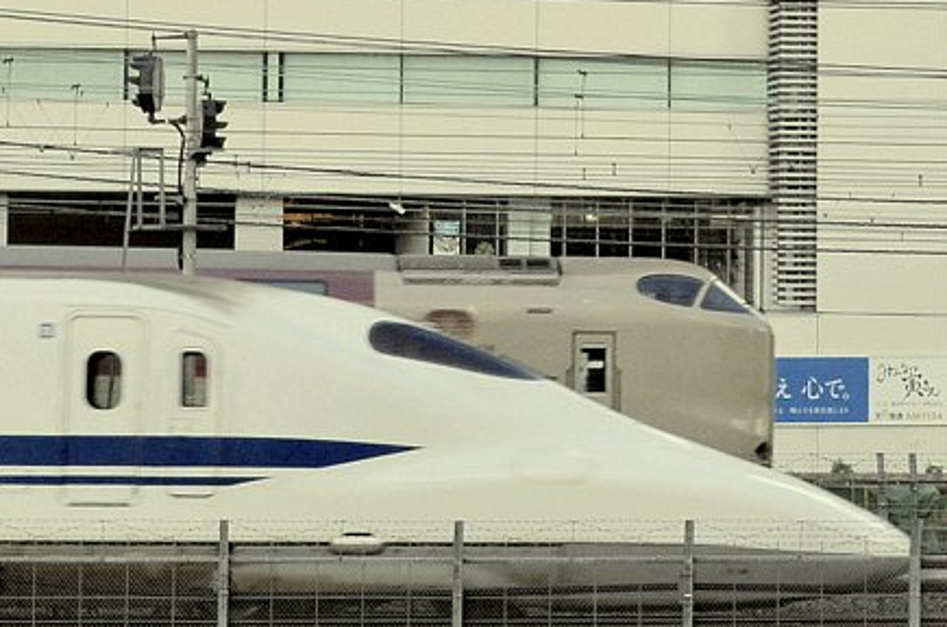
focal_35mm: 43
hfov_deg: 45.5
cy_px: 320
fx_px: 1129
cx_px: 444
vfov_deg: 31.0
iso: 200
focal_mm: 26
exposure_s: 1/250
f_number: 8
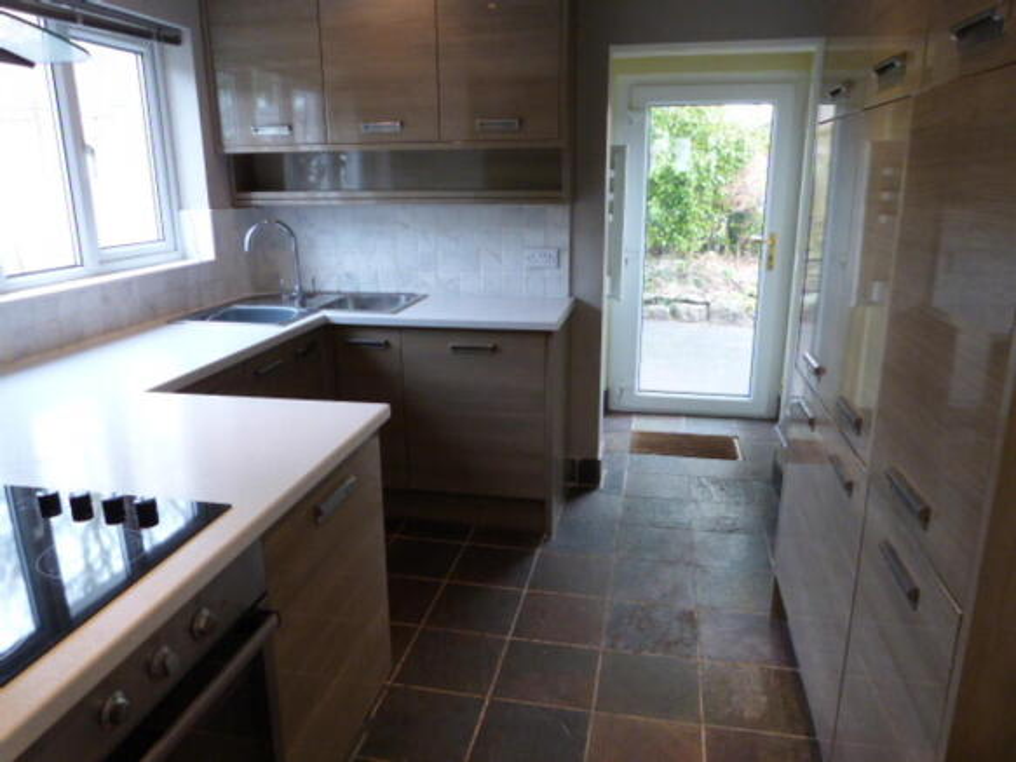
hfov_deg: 69.4
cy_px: 381
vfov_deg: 54.9
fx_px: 734
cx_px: 508
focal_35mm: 25
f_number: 2.8
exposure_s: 1/60
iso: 250
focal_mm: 4.5
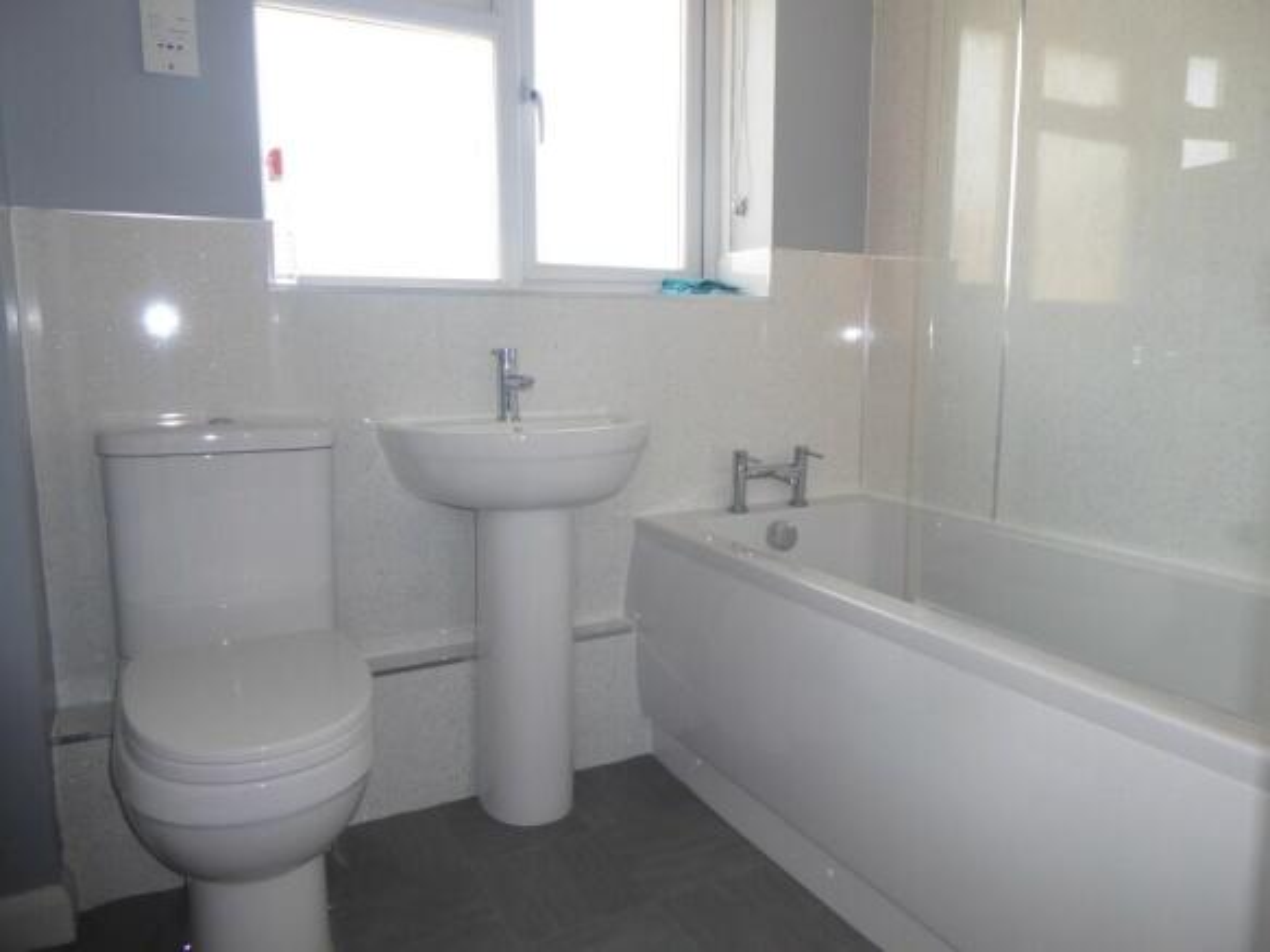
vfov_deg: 56.8
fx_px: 880
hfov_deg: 71.6
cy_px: 476
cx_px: 635
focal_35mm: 24
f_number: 3.3
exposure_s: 1/80
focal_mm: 4.3
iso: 100
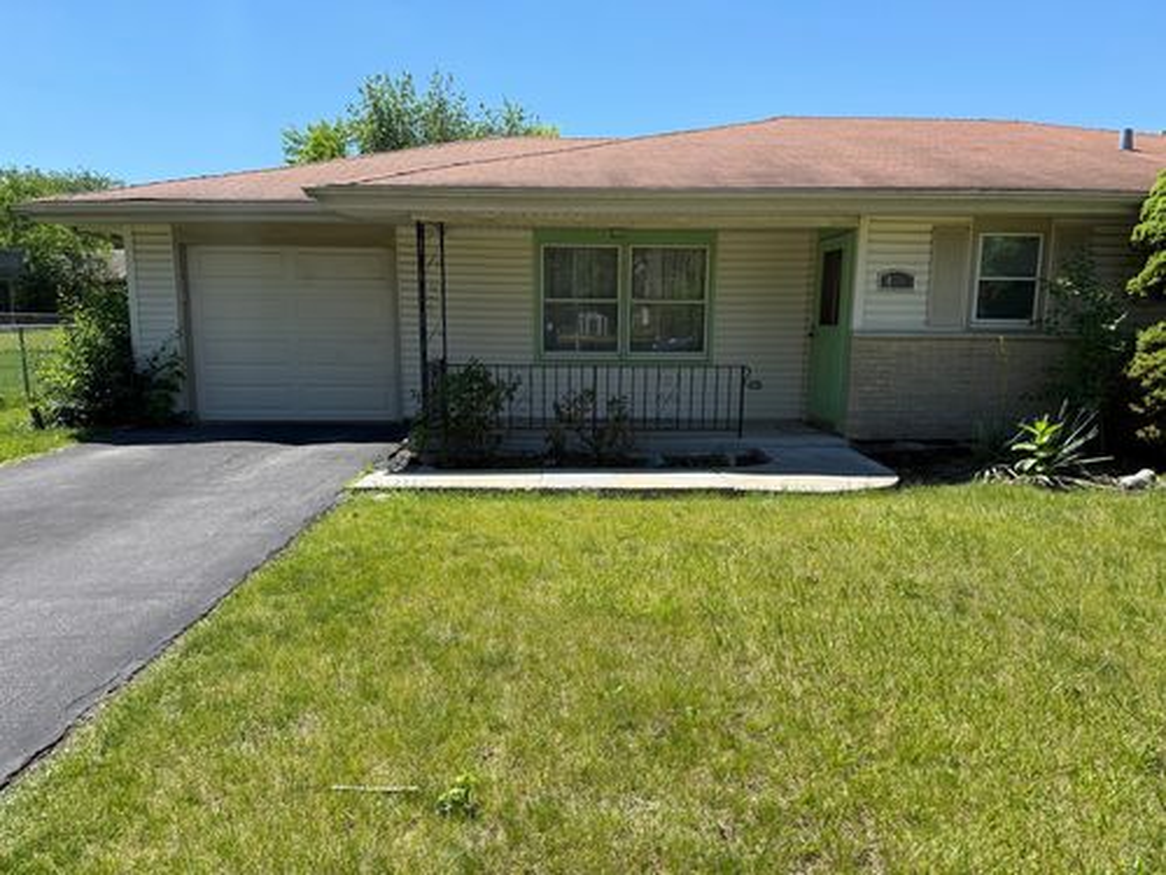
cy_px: 438
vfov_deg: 56.8
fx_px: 808
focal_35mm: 24
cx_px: 583
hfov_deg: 71.6
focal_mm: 6.76
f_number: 1.78
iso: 80
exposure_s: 1/2801
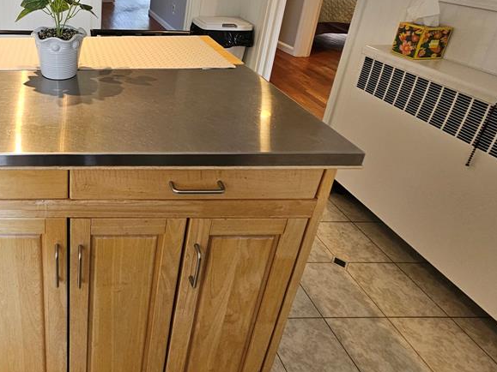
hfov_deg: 63.5
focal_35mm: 23
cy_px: 75
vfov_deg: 54.8
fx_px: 330
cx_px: 63
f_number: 2.2
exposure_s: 1/60
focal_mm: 2.2
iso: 125
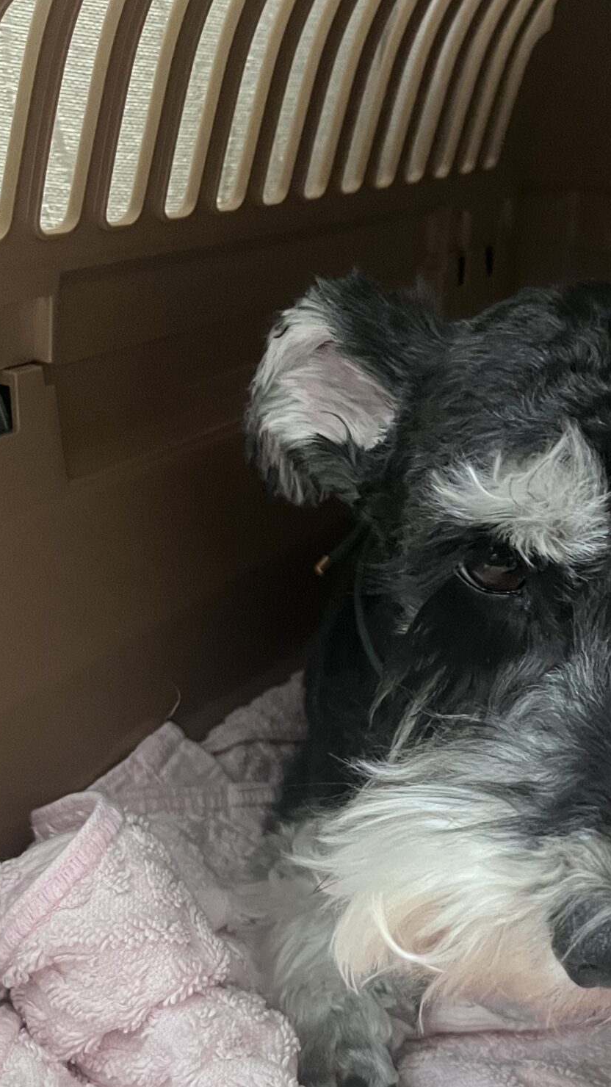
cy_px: 657
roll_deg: -9.5
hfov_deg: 23.2
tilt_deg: -25.5
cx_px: 648
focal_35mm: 49
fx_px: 1412
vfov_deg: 41.9
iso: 500
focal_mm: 5.1
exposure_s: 1/48
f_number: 1.6
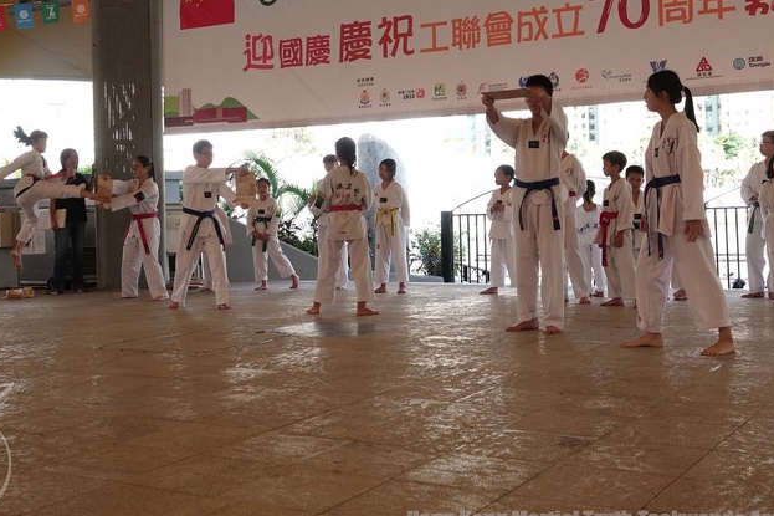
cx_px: 376
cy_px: 207
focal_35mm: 47
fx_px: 1010
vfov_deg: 28.6
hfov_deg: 41.9
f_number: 3.2
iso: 400
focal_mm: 13.7
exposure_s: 1/400
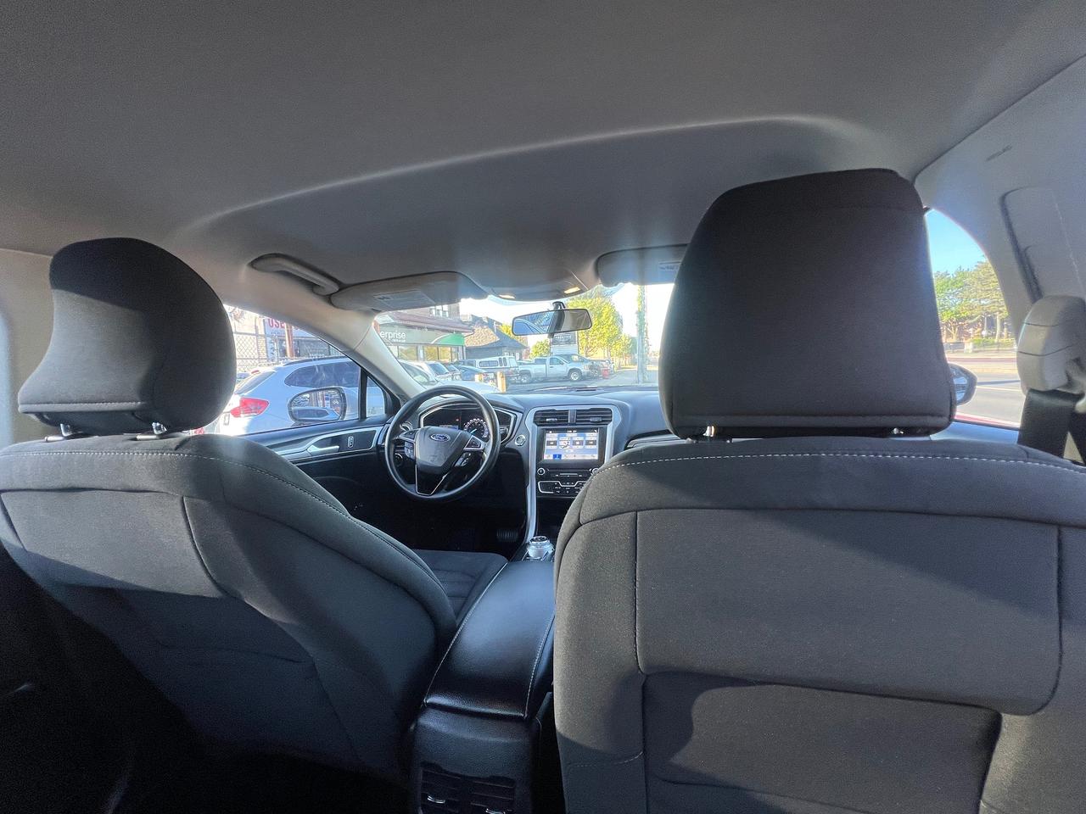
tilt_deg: -6.6
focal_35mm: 13
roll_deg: +2.7
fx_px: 408
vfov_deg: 89.9
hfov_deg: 106.2
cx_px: 543
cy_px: 407
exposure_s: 1/99
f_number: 1.8
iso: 80
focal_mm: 1.57
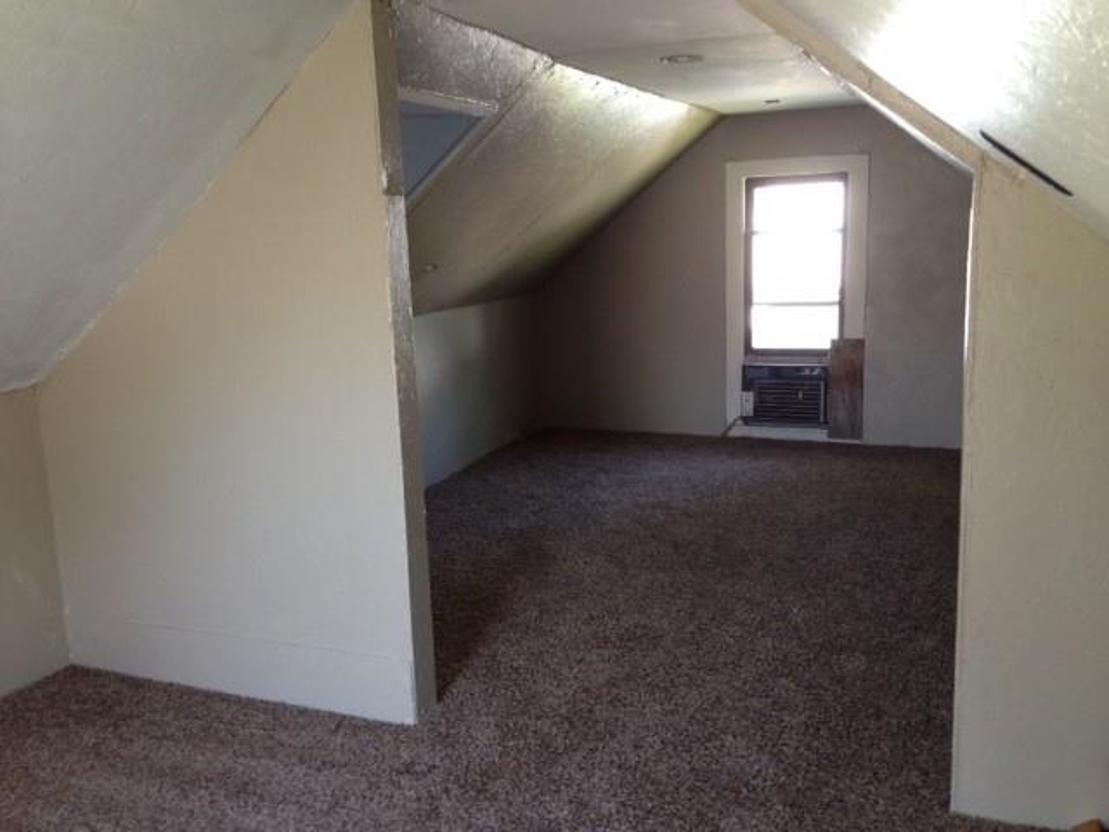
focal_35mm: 33
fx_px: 1057
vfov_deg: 42.9
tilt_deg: -7.7
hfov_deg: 55.4
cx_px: 554
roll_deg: +1.4
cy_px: 416
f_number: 2.4
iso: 80
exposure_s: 1/20
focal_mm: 4.12
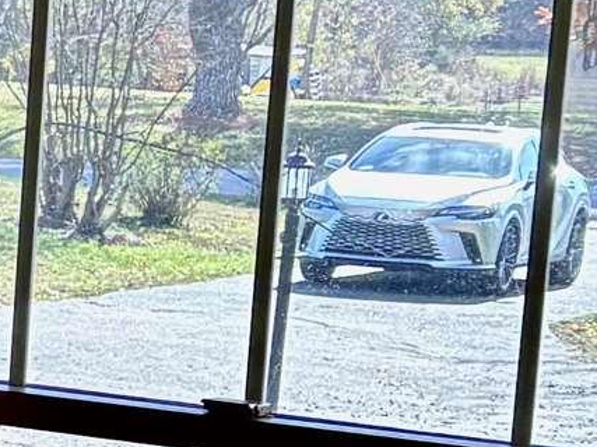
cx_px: -1215
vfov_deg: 7.9
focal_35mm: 187
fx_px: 3224
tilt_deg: -8.0
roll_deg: -0.1
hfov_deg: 8.7
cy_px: 362
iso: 80
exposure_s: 1/242
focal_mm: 5.96
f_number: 1.6
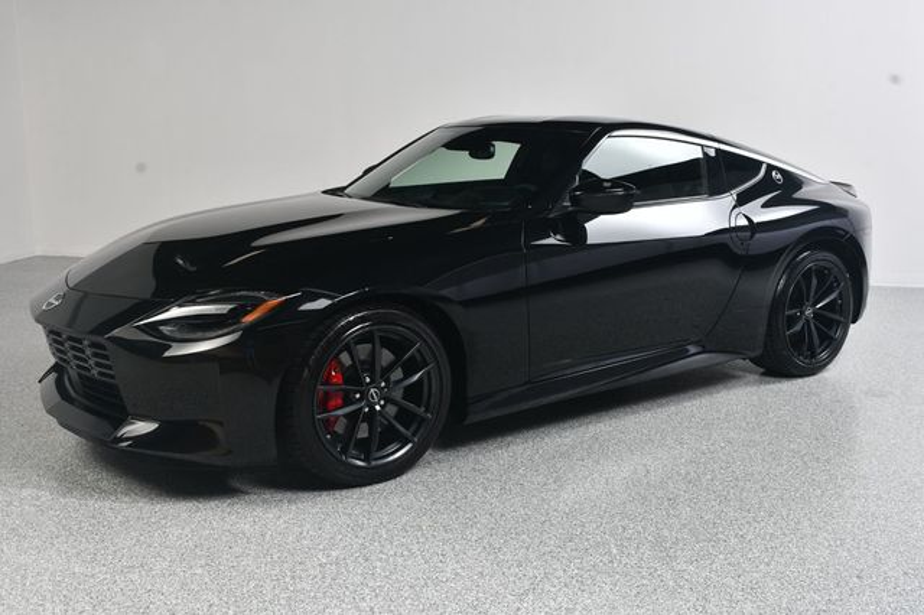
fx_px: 1000
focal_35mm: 39
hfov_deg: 49.6
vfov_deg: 34.2
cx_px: 462
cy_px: 308
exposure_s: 1/160
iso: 100
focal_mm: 26
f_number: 10
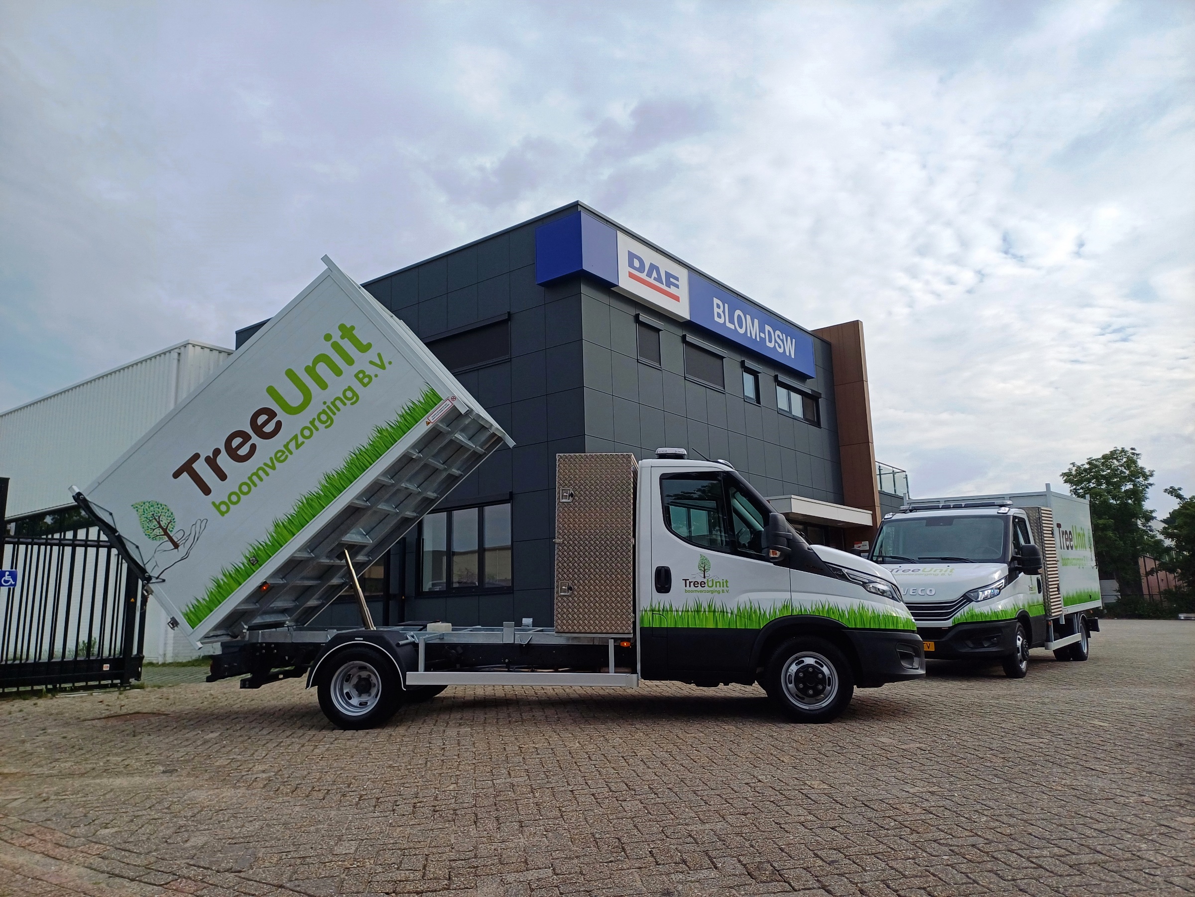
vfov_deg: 54.9
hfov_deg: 69.4
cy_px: 448
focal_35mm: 25
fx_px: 863
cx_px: 598
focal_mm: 4.65
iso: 50
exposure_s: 1/837
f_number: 1.8
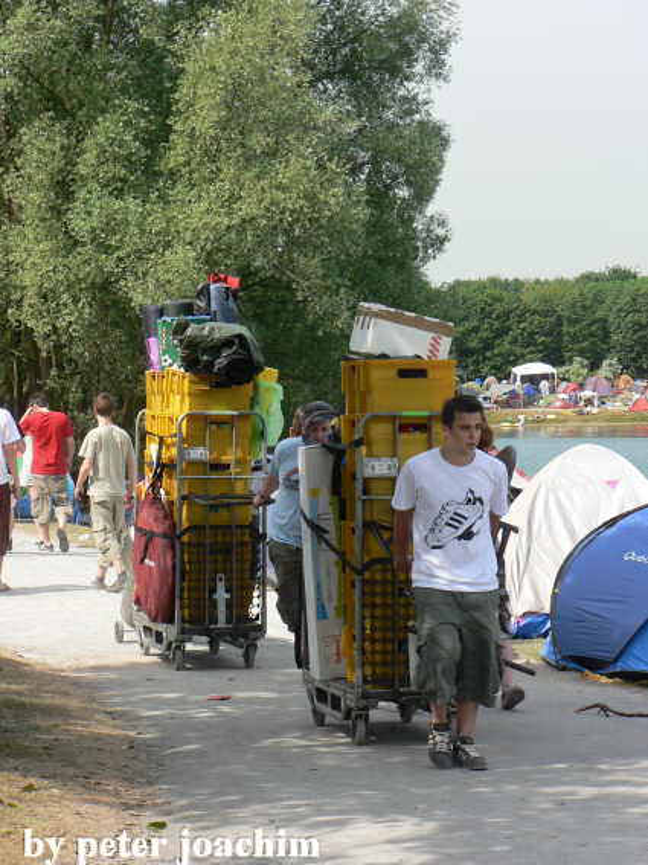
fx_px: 2697
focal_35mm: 108
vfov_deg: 18.2
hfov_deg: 13.7
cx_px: 324
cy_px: 432
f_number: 4
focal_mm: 18.6
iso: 64
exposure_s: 1/320
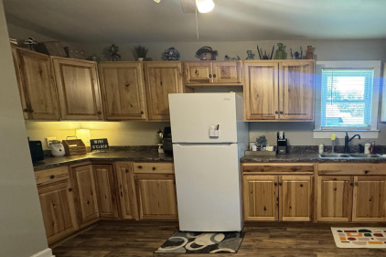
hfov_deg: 71.1
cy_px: 166
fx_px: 247
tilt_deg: -10.8
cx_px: 289
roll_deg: +0.6
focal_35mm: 23
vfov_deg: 54.2
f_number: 2.2
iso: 320
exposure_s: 1/60
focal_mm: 2.22
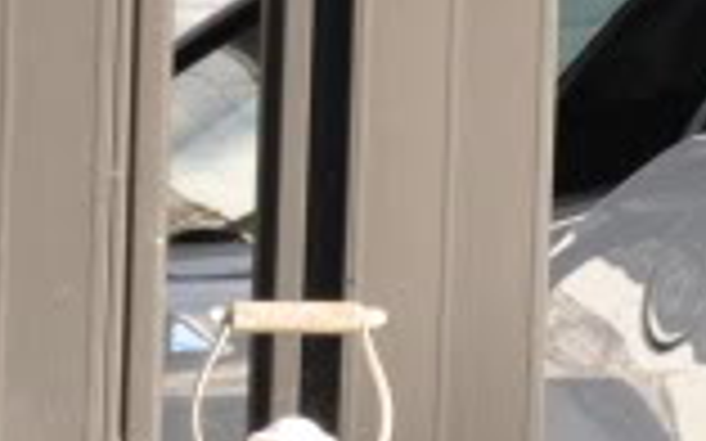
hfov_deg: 3.2
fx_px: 12675
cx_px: 1664
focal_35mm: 659
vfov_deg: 2.0
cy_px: 513
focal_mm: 66
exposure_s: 1/160
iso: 200
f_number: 6.3
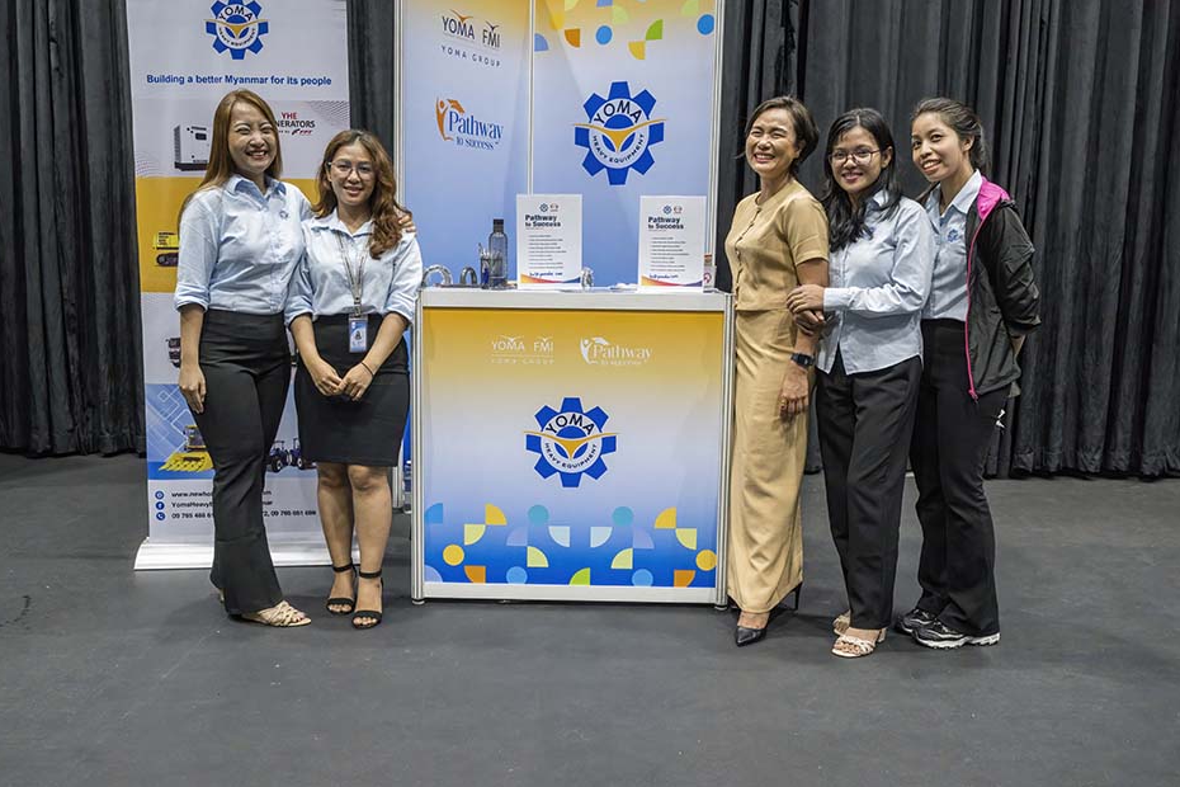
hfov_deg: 57.9
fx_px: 1066
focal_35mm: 33
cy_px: 385
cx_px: 575
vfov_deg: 40.5
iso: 8000
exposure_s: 1/200
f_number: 5.6
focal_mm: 31.5
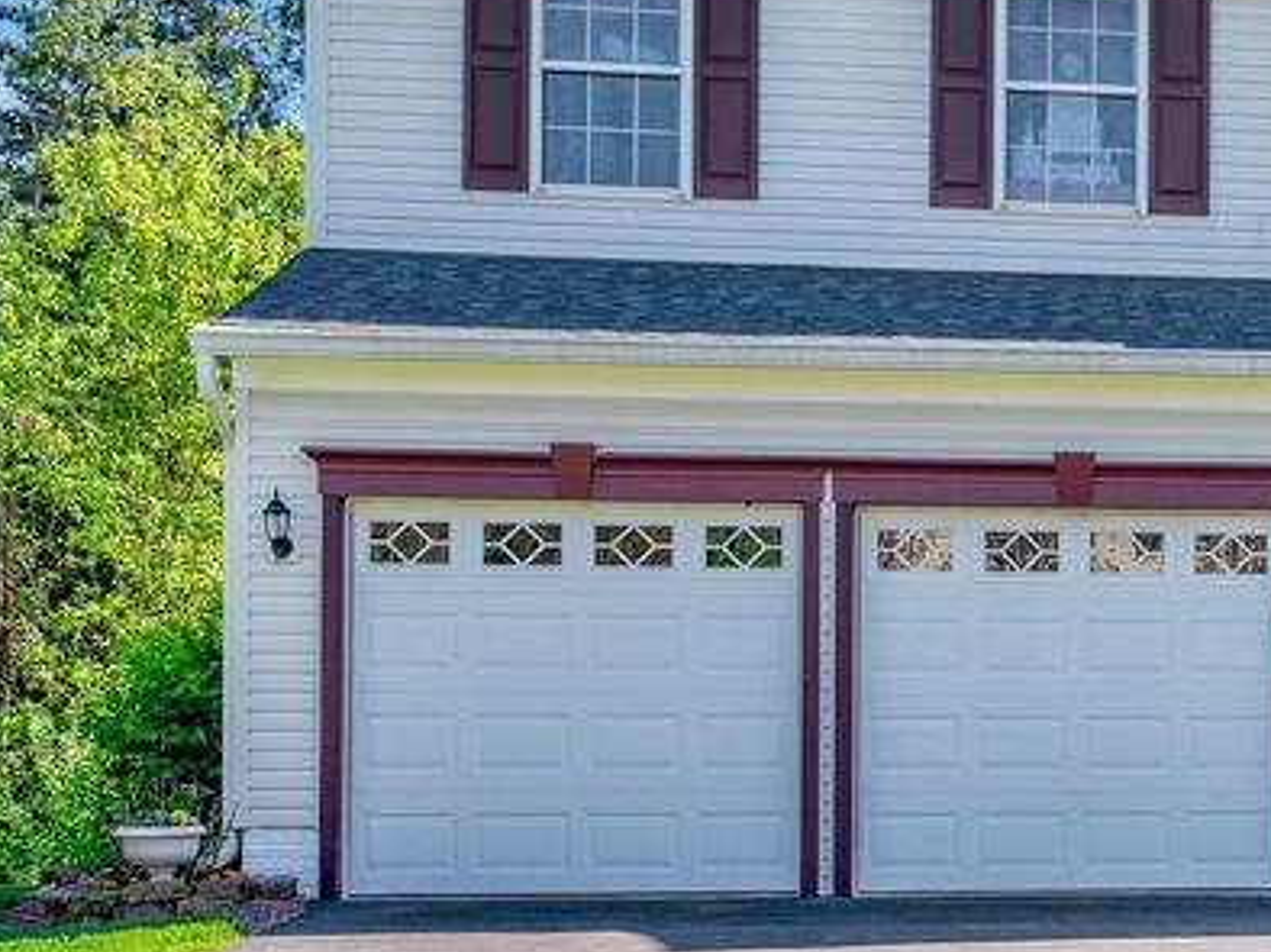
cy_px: 431
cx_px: 1516
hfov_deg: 23.8
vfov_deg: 19.6
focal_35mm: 75
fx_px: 2752
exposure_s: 1/250
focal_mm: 30
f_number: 5.6
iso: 125
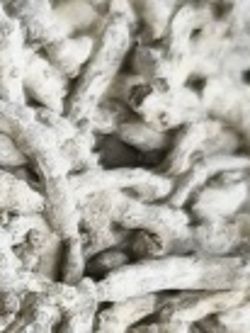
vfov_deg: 10.8
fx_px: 1721
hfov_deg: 7.4
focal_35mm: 179
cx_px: -471
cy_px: 402
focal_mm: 5.84
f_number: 1.6
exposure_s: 1/265
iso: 80
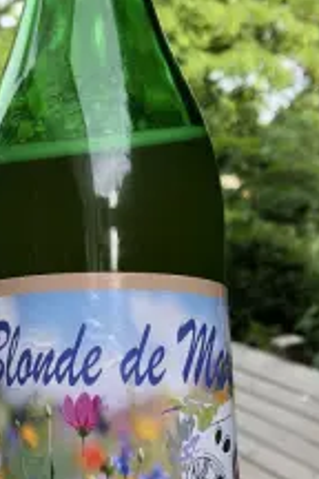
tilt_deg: -11.2
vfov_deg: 36.5
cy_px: 315
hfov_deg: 24.8
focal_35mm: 54
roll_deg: +7.3
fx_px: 718
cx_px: 78
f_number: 1.8
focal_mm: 3.99
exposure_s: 1/135
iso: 20
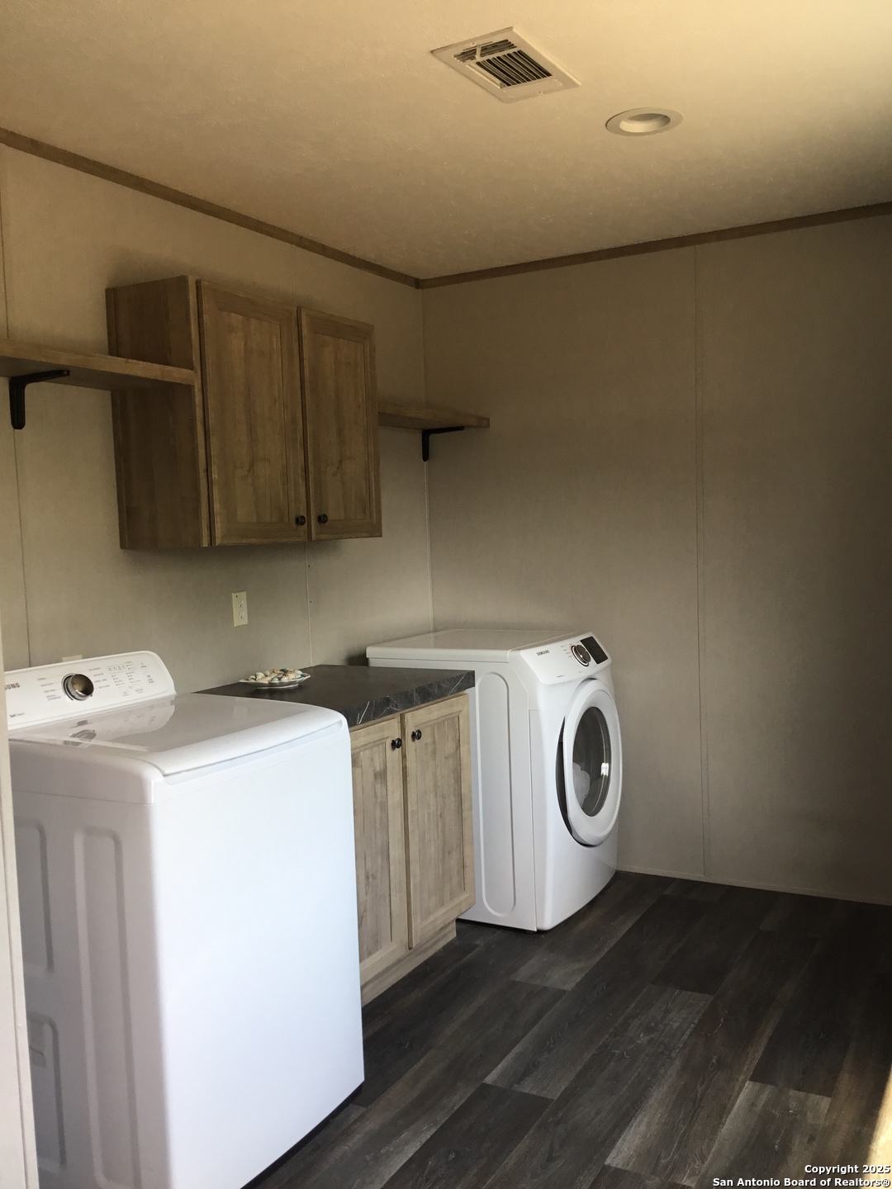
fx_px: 1065
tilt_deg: -2.8
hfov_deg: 45.4
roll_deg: +3.1
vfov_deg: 58.4
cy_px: 594
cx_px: 446
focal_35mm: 31
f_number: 2.4
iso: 32
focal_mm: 3.3
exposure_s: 1/60
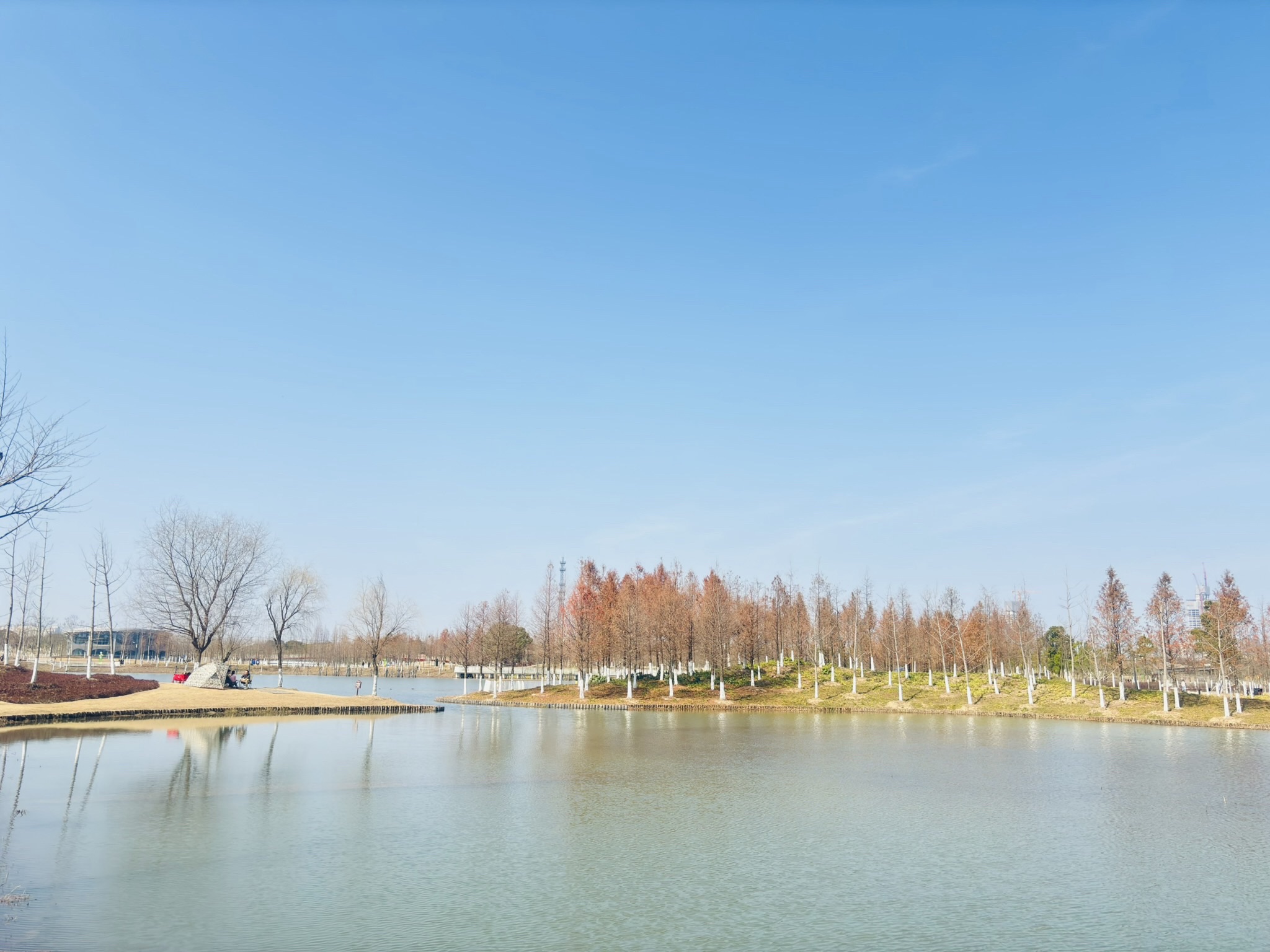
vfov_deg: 53.1
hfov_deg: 67.3
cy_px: 476
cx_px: 635
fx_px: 954
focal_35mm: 26
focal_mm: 5.96
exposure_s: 1/2857
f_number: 1.6
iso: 50
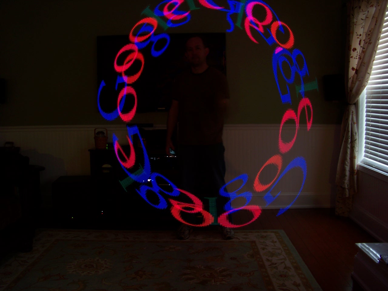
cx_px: 194
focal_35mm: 36
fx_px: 404
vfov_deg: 39.7
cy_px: 146
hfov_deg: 51.4
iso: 64
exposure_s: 2
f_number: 5.6
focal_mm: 5.85
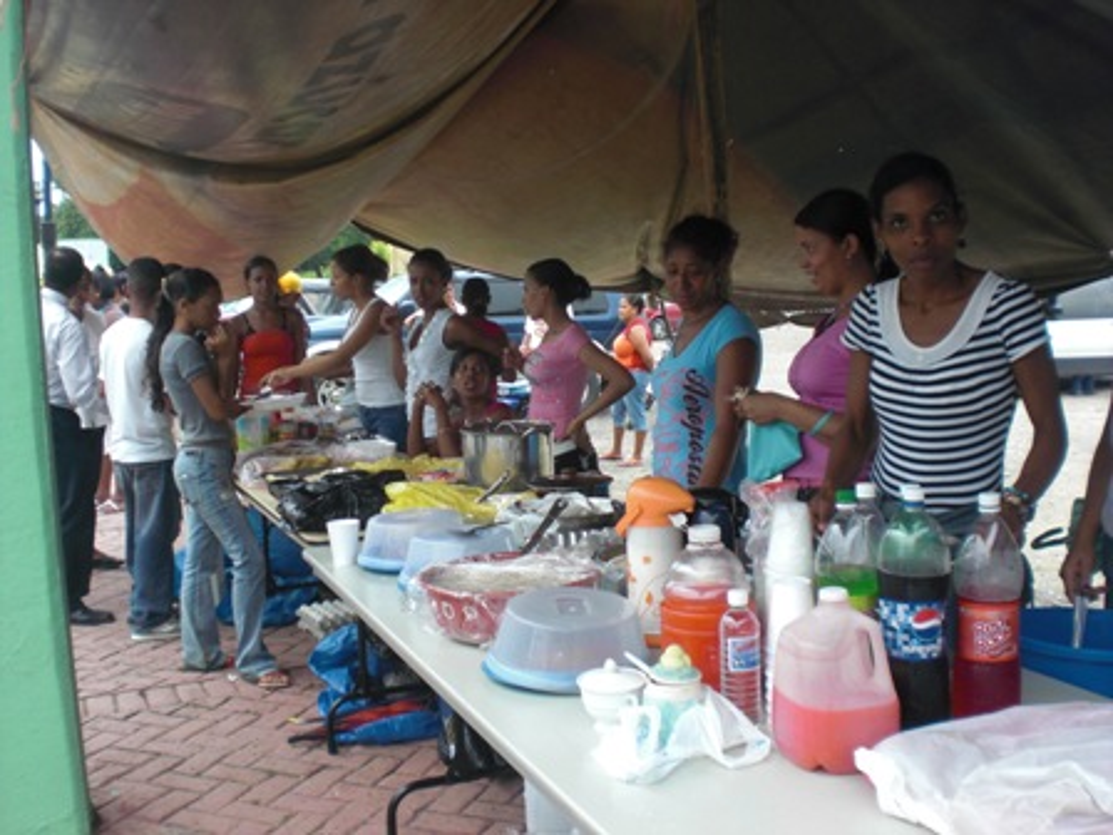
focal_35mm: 38
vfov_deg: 37.7
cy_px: 418
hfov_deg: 49.0
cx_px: 556
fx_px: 1222
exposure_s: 1/200
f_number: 3.1
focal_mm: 6.3
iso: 64
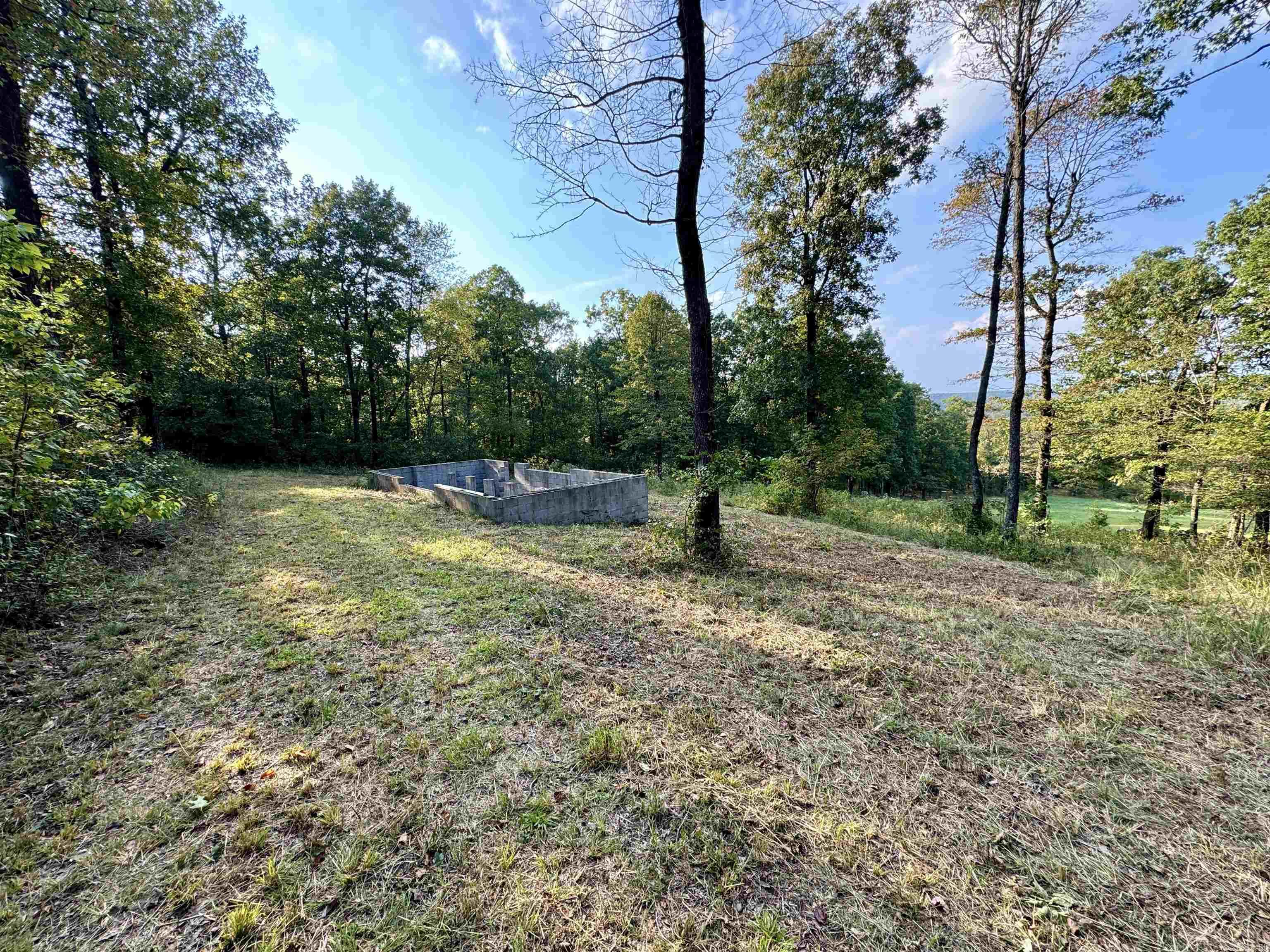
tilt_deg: -8.6
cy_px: 476
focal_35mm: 14
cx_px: 635
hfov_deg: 102.1
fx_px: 514
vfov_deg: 85.7
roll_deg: +2.1
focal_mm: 2.22
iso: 40
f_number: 2.2
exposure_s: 1/201
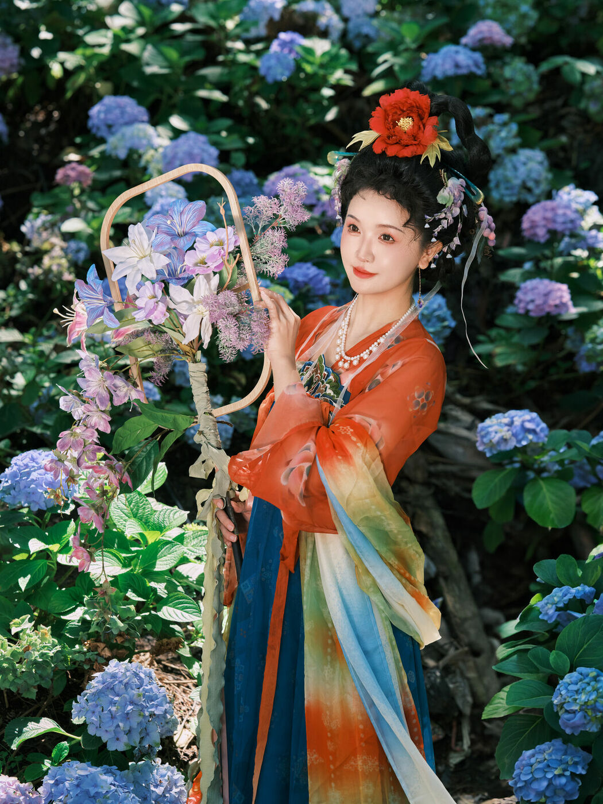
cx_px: 302
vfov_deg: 22.5
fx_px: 2021
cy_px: 402
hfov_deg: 17.0
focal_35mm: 87
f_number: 5.6
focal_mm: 110
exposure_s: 1/250
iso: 800
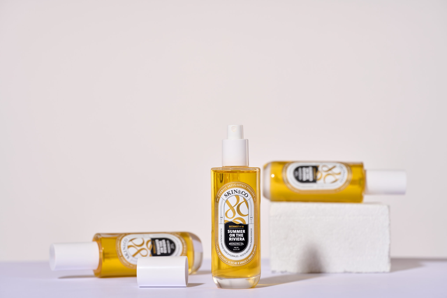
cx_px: 224
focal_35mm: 105
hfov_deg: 19.5
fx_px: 1304
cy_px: 149
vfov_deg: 13.0
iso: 64
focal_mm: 105
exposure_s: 1/160
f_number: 7.1
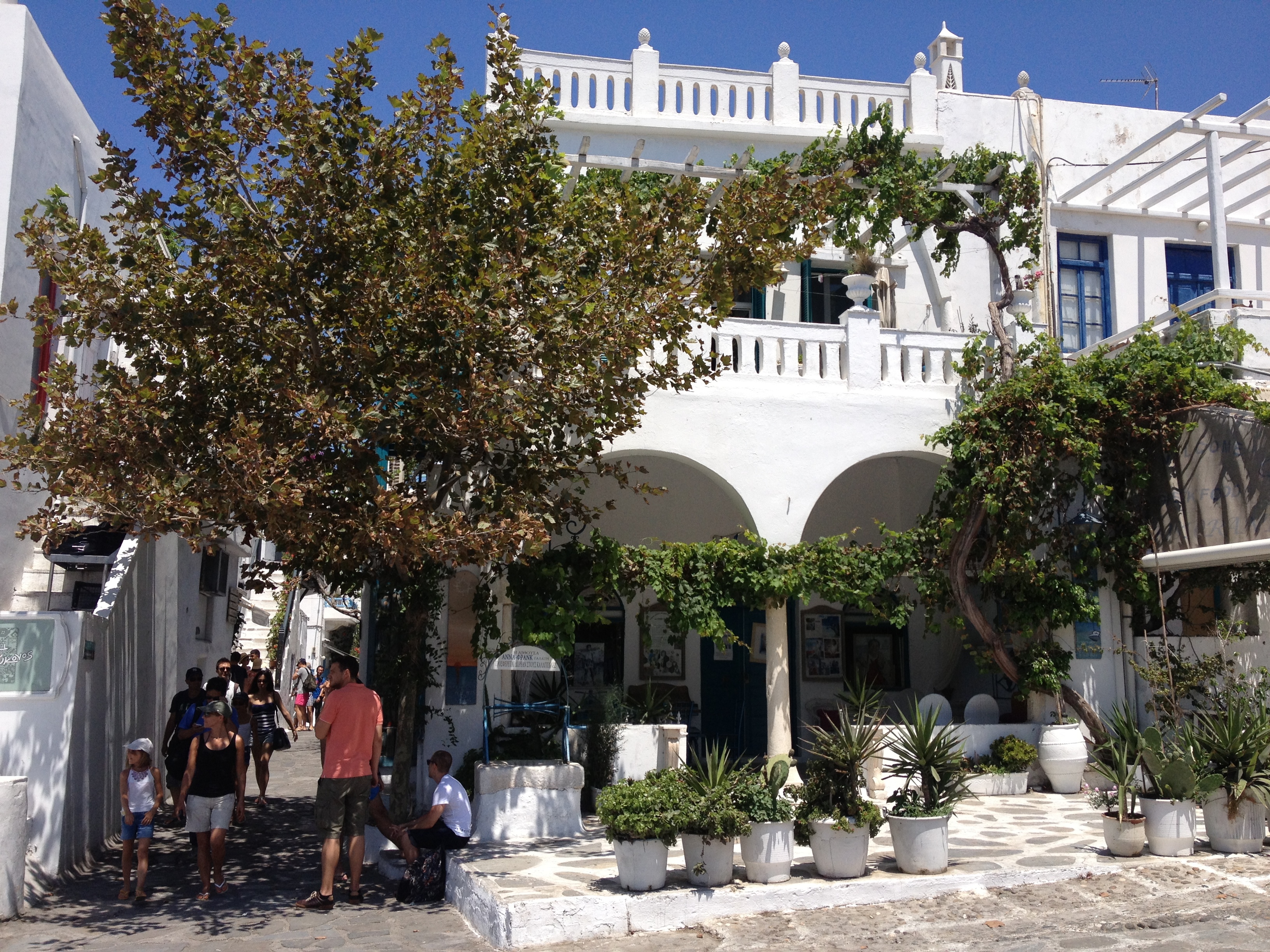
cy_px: 476
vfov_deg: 40.7
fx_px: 1284
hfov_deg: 52.6
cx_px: 635
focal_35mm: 35
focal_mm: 4.28
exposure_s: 1/1905
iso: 50
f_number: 2.4
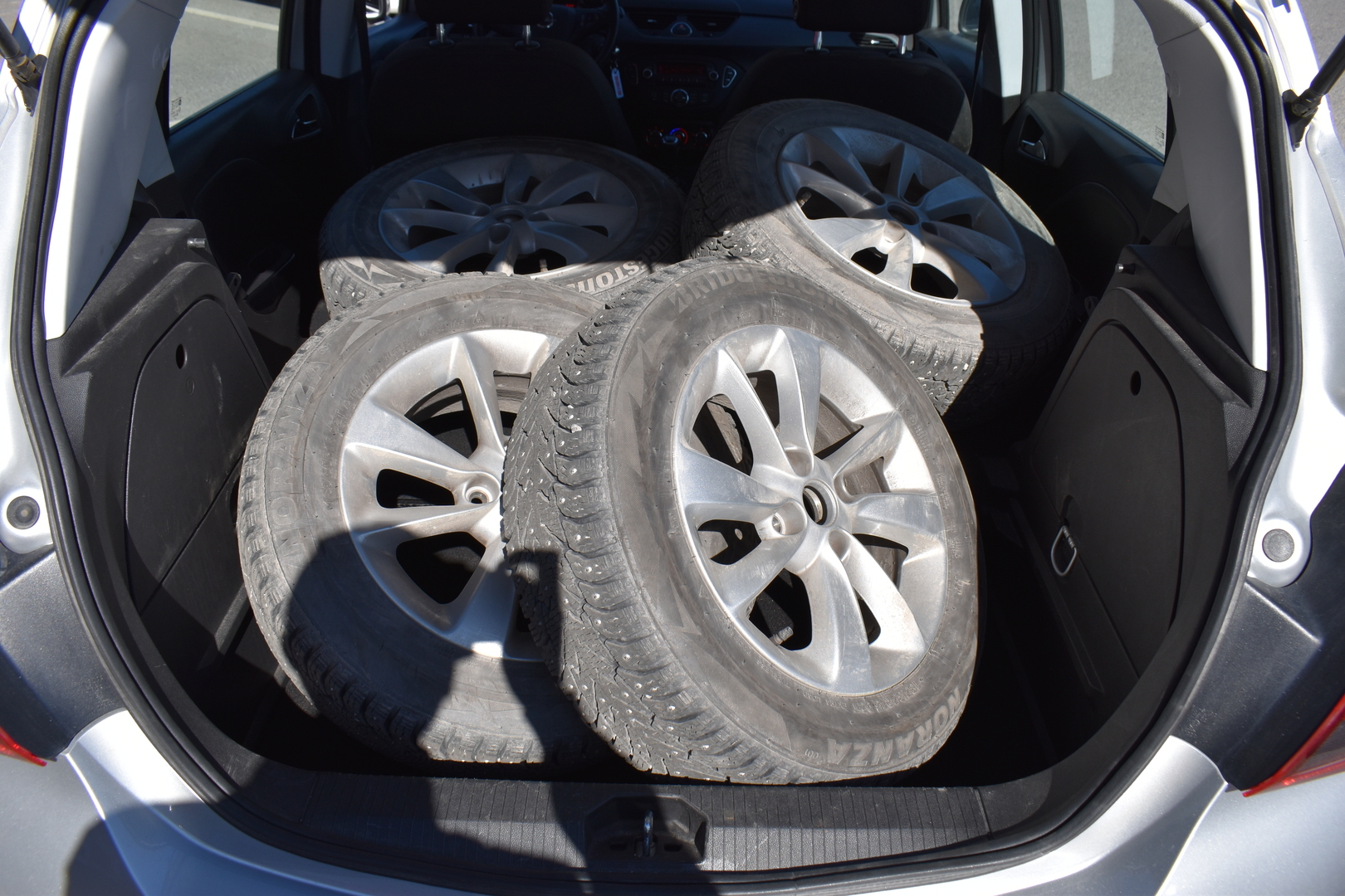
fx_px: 1009
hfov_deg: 67.4
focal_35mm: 27
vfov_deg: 47.9
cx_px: 672
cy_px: 448
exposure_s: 1/750
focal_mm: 18
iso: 200
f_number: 8
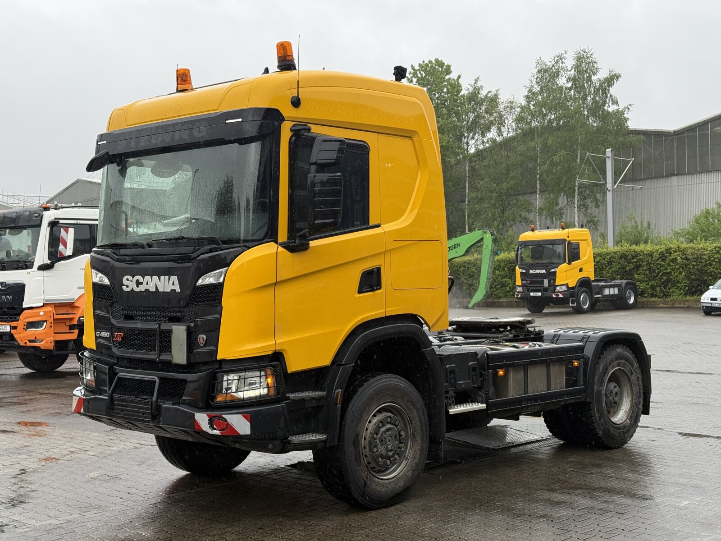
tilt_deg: +2.0
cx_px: 360
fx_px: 1000
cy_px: 270
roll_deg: +1.4
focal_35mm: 48
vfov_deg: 30.3
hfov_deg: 39.7
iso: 80
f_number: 1.78
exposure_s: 1/652
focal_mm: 6.76
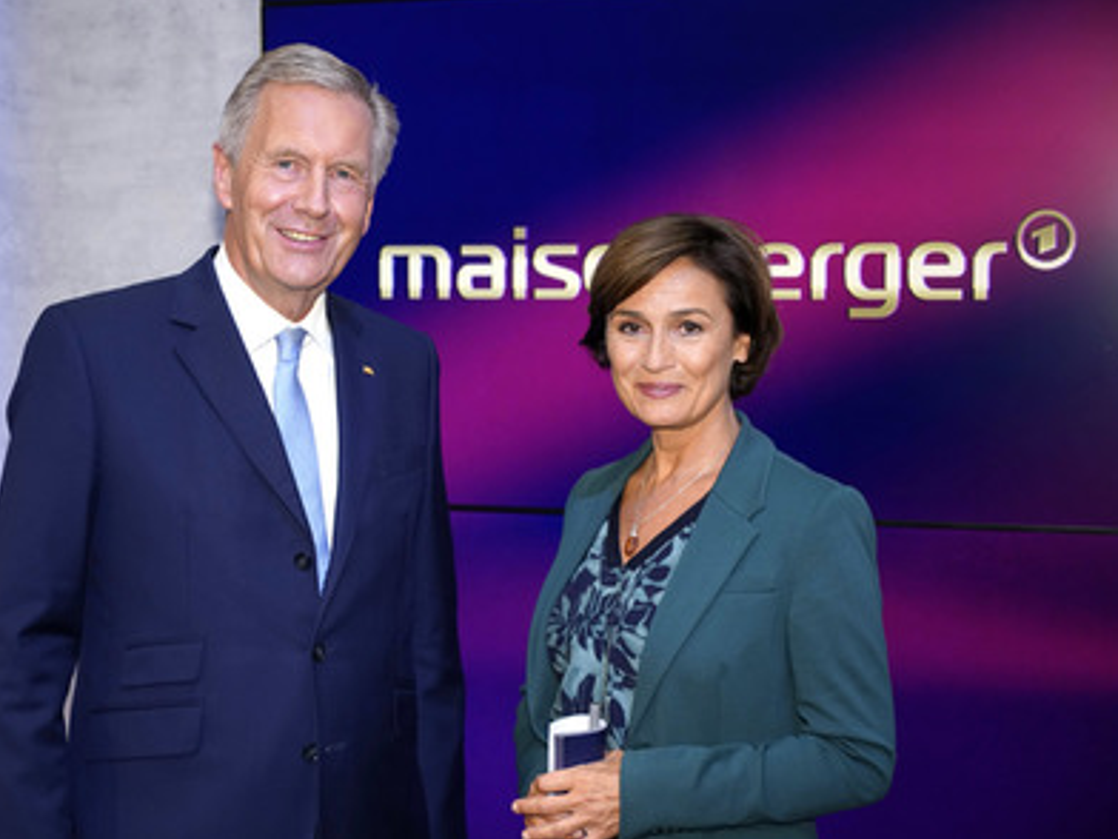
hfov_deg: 30.7
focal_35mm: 63
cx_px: 501
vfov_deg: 23.3
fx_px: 2035
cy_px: 417
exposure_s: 1/125
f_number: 4.5
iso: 1600
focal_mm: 57
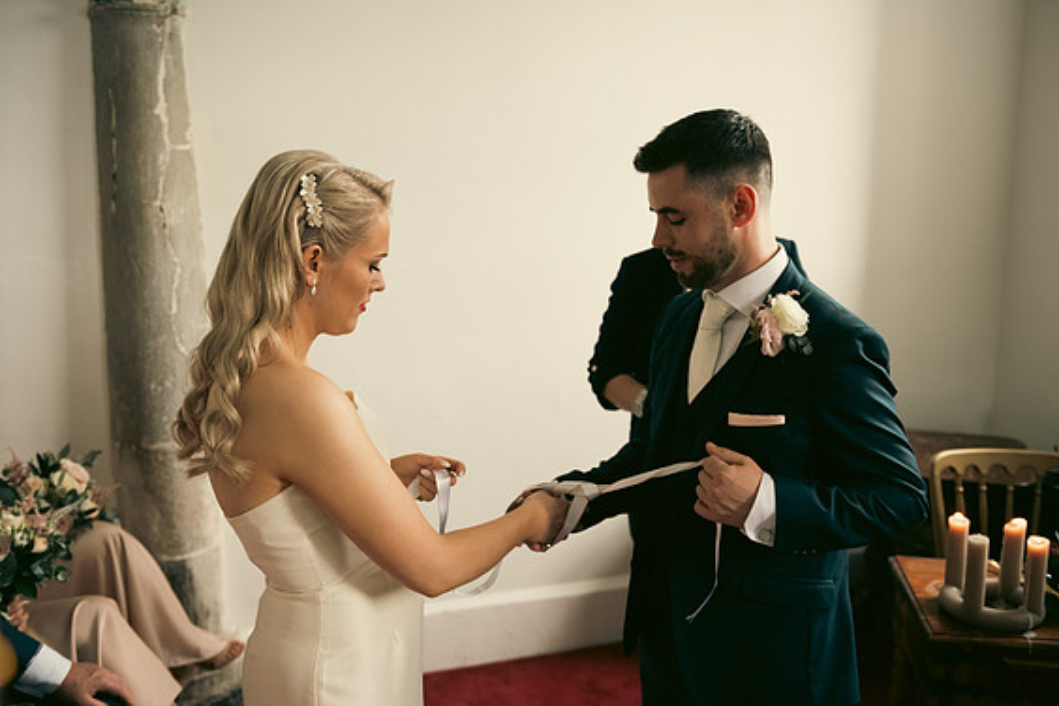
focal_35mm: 35
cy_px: 358
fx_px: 1030
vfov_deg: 37.9
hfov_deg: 54.4
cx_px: 524
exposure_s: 1/160
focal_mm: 34
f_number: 3.5
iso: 800
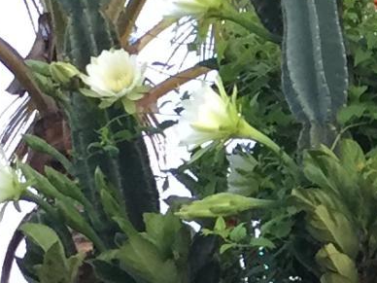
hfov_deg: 8.3
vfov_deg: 6.6
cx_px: 821
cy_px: 288
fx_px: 2440
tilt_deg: +12.7
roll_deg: -1.7
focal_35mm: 224
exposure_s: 1/30
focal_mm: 4.15
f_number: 2.2
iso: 40
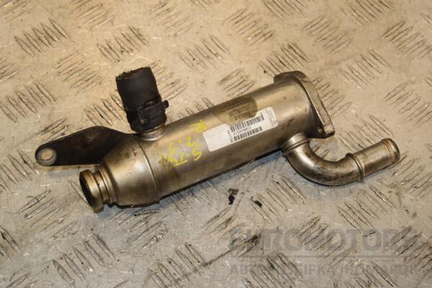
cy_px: 144
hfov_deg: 26.0
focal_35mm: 78
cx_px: 216
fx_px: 936
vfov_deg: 17.5
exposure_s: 1/200
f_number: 8
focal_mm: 52
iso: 800
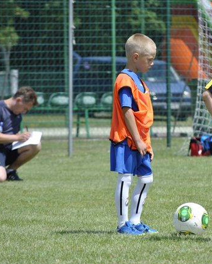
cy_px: 132
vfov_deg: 6.3
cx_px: 152
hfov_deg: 5.0
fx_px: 2403
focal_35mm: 307
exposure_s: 1/1000
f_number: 5
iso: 200
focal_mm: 145
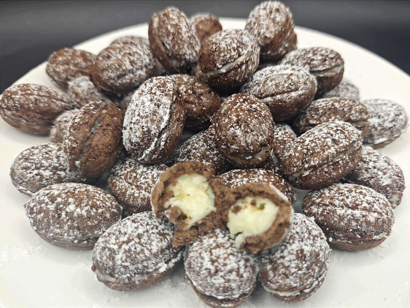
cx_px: 205
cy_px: 154
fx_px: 272
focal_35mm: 23
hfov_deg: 73.9
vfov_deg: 58.9
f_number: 1.6
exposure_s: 1/301
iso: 50
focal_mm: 6.55
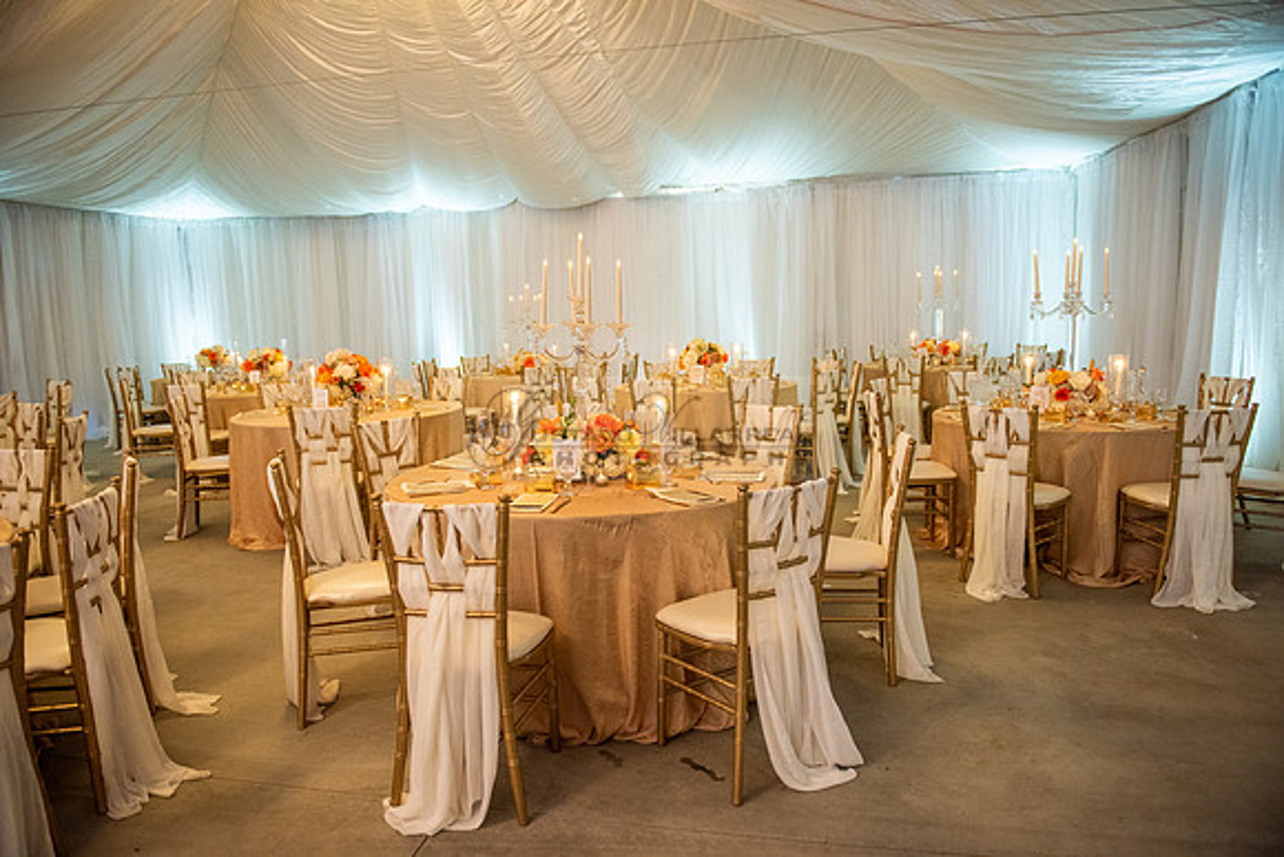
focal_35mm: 24
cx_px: 642
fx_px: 856
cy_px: 428
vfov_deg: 53.2
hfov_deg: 73.7
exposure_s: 1/125
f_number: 3.2
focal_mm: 24
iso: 1600
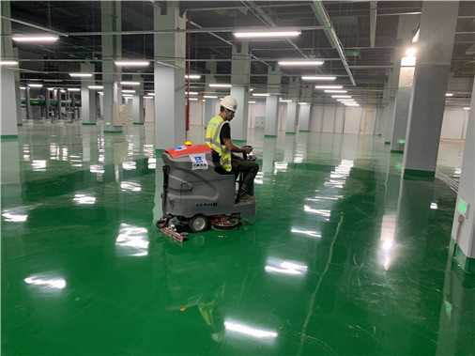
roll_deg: -1.7
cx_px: 238
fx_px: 357
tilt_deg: -9.0
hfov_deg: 67.3
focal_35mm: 26
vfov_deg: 53.0
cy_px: 178
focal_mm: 4.25
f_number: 1.8
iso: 160
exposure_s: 1/50
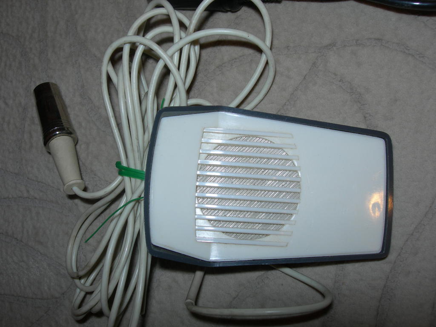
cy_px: 164
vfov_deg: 37.7
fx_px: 479
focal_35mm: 38
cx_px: 218
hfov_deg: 49.0
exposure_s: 1/60.1
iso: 50
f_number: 4.8
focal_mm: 7.8
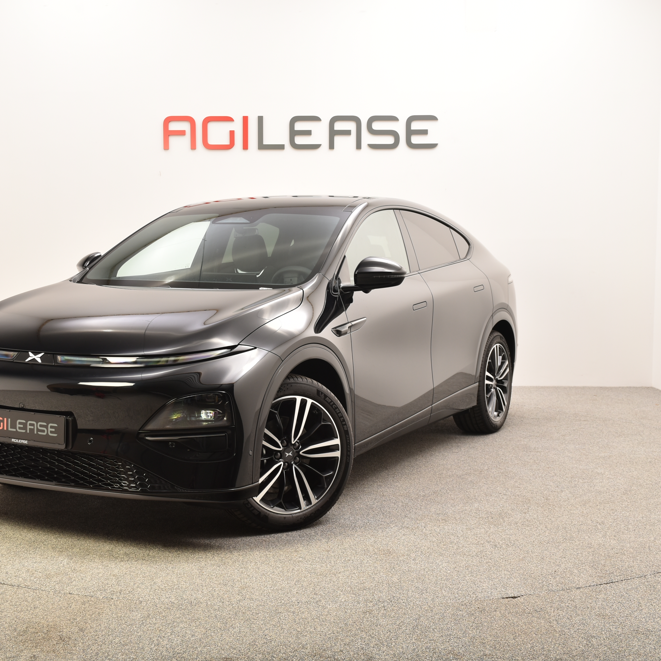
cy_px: 330
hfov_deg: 36.8
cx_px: 301
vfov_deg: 36.8
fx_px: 994
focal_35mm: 46
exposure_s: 1/200
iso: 100
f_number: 7.1
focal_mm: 24
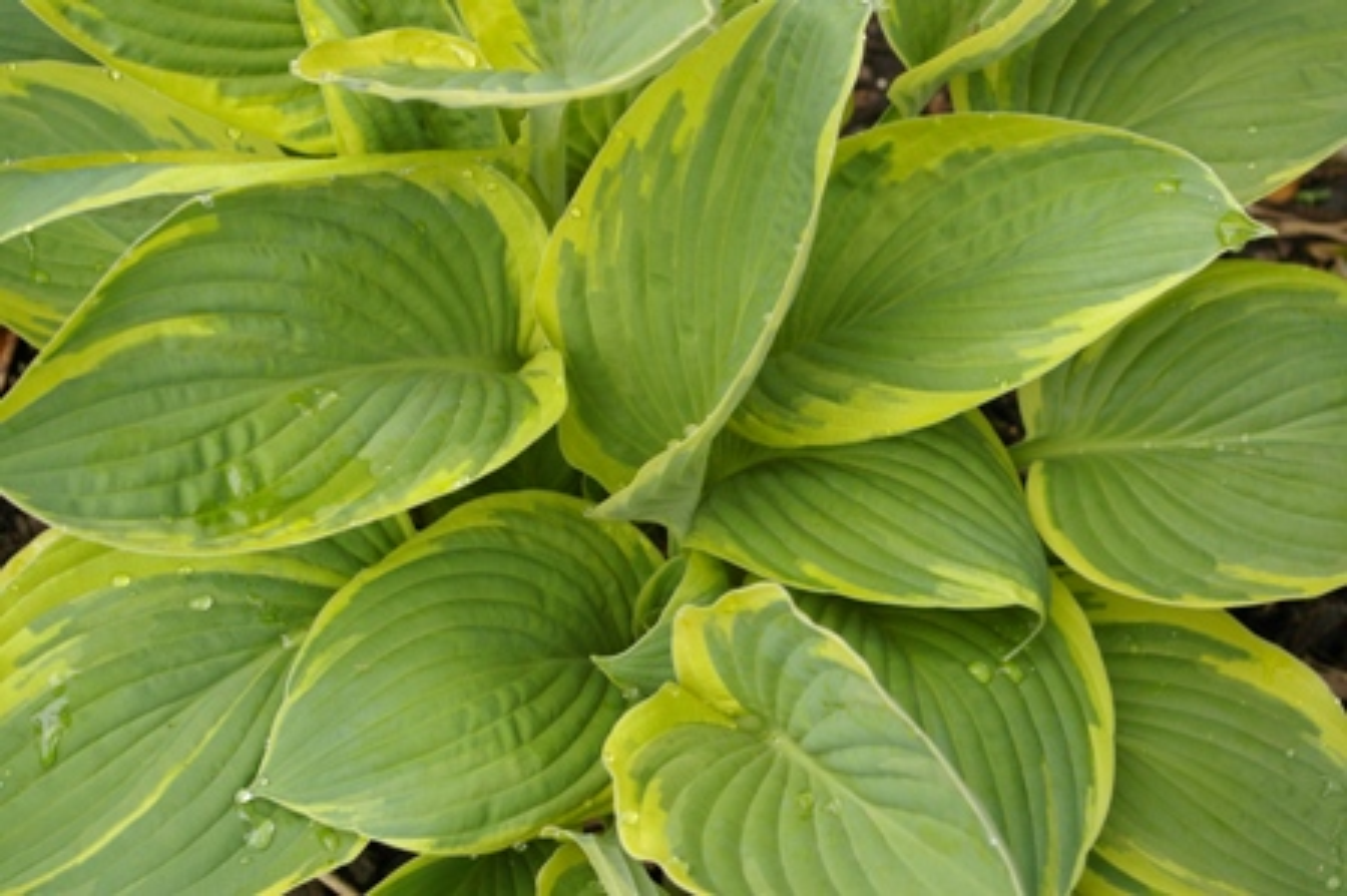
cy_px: 448
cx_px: 674
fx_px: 2524
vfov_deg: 20.1
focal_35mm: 68
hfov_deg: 29.9
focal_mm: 45
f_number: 6.7
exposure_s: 1/90
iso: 800
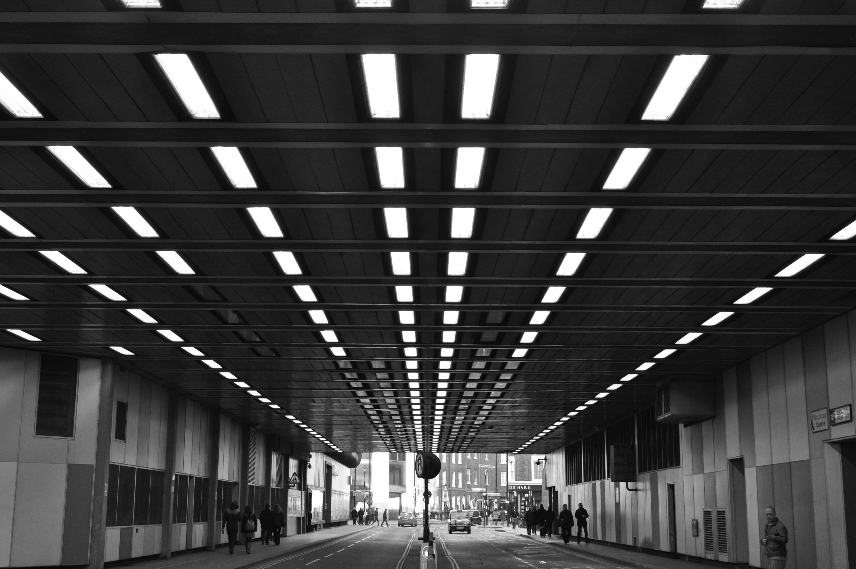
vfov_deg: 30.8
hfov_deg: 45.0
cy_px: 284
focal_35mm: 44
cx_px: 428
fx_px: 1033
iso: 400
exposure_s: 1/80
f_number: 4.5
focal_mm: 29
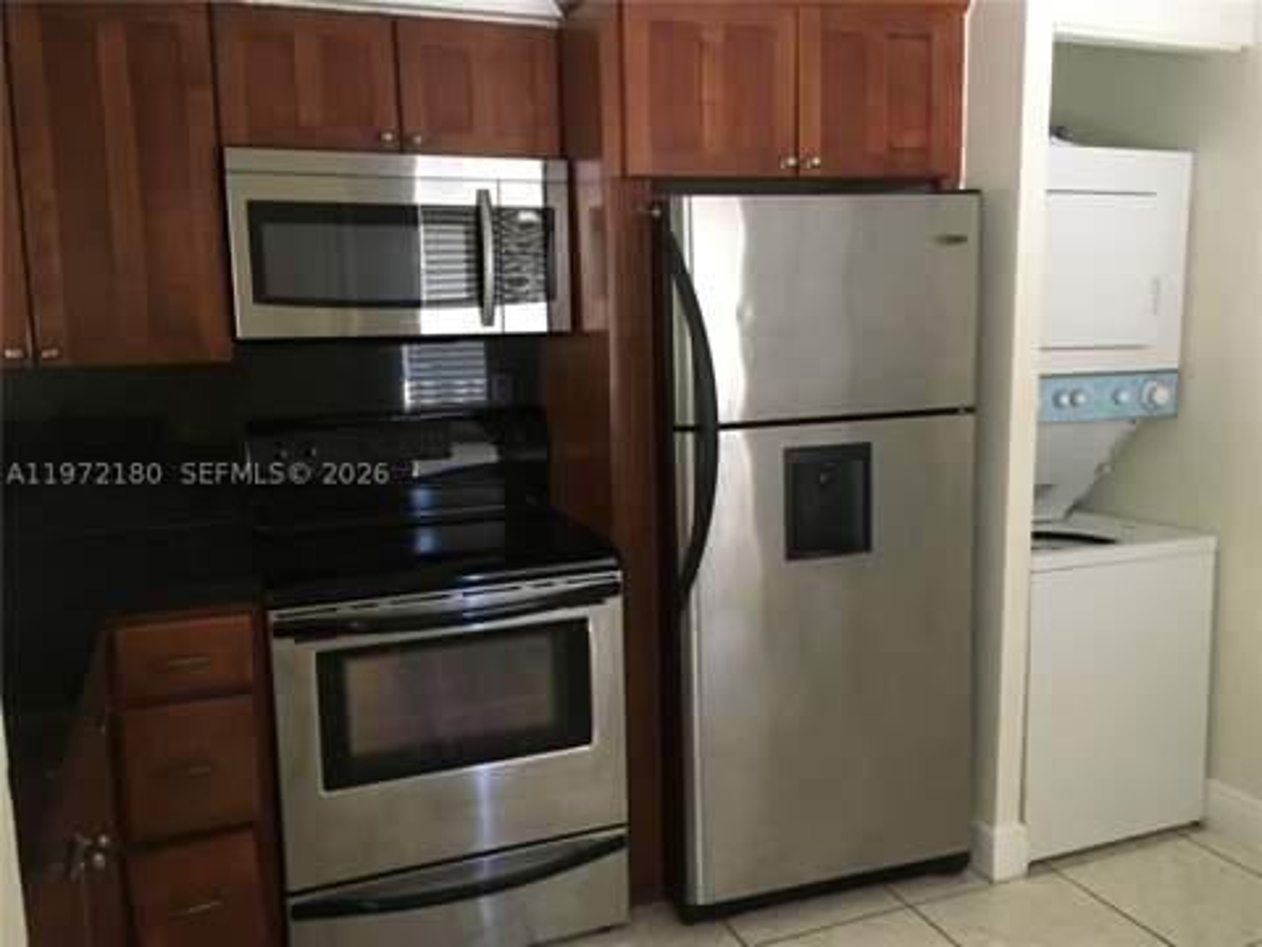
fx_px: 1057
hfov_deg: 61.7
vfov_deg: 48.2
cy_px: 474
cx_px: 631
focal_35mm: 29
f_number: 2.2
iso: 200
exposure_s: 1/30
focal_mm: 4.15
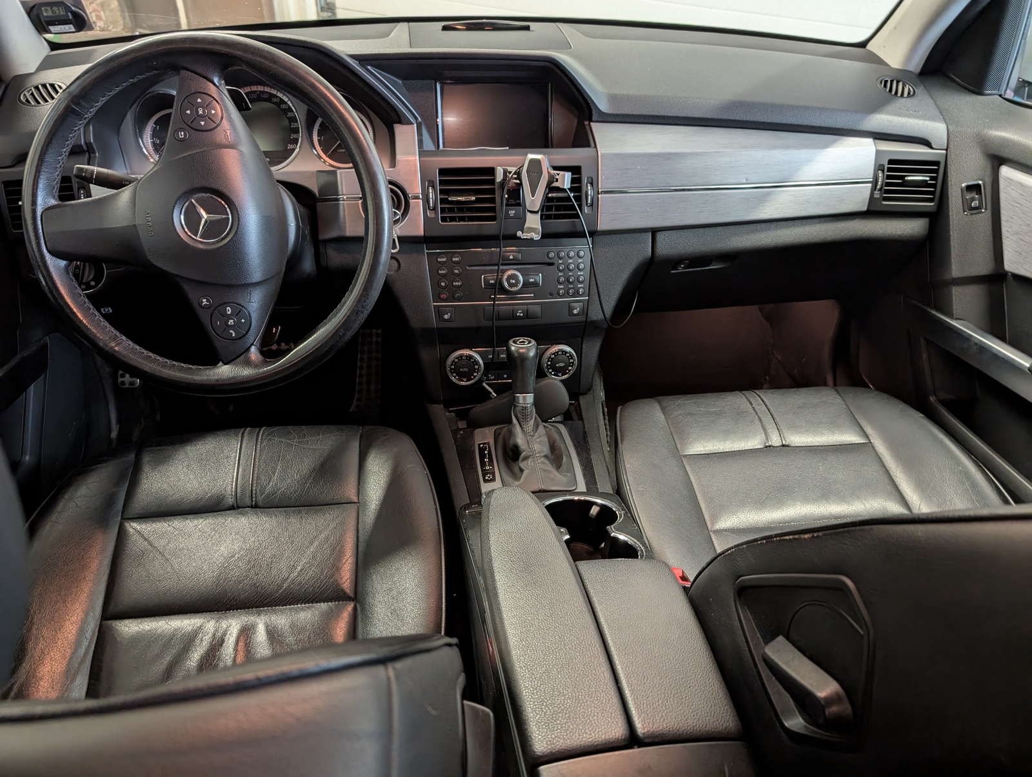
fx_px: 717
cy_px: 388
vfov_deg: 56.9
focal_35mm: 24
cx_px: 516
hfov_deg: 71.5
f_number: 1.68
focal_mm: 6.9
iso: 415
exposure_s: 1/27.1
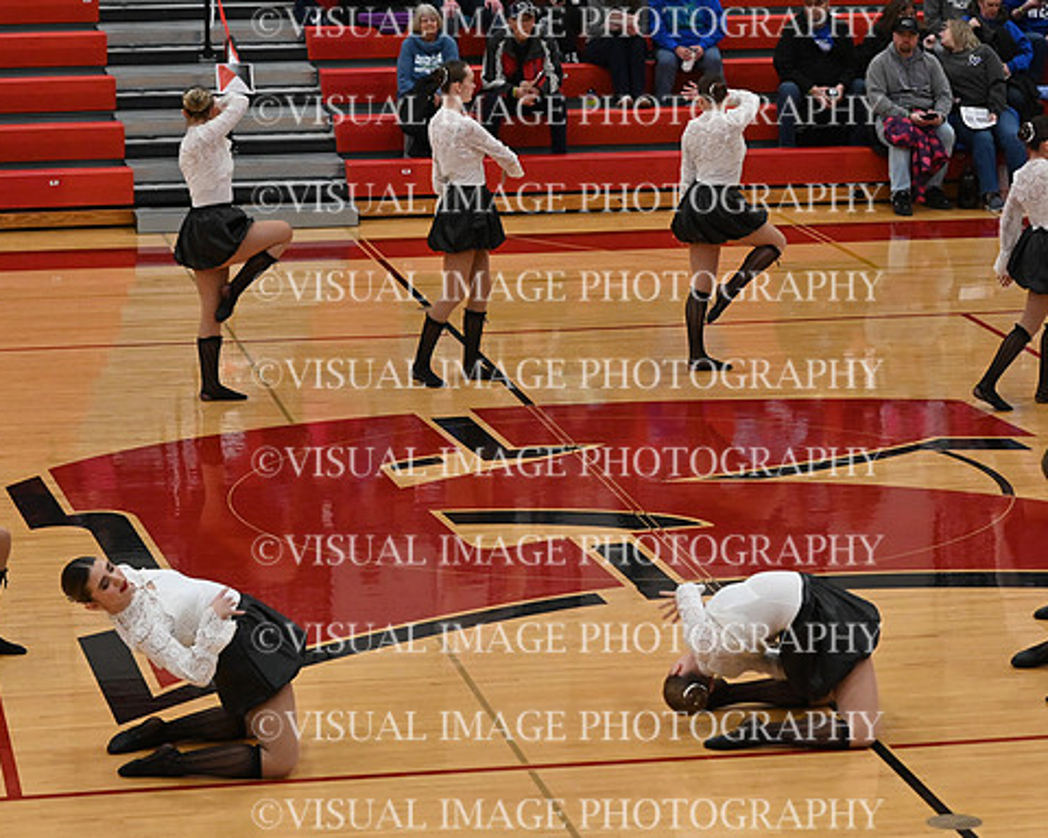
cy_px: 418
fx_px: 3691
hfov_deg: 16.2
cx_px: 568
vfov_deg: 13.0
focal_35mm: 119
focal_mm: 70
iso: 5000
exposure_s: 1/400
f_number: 4
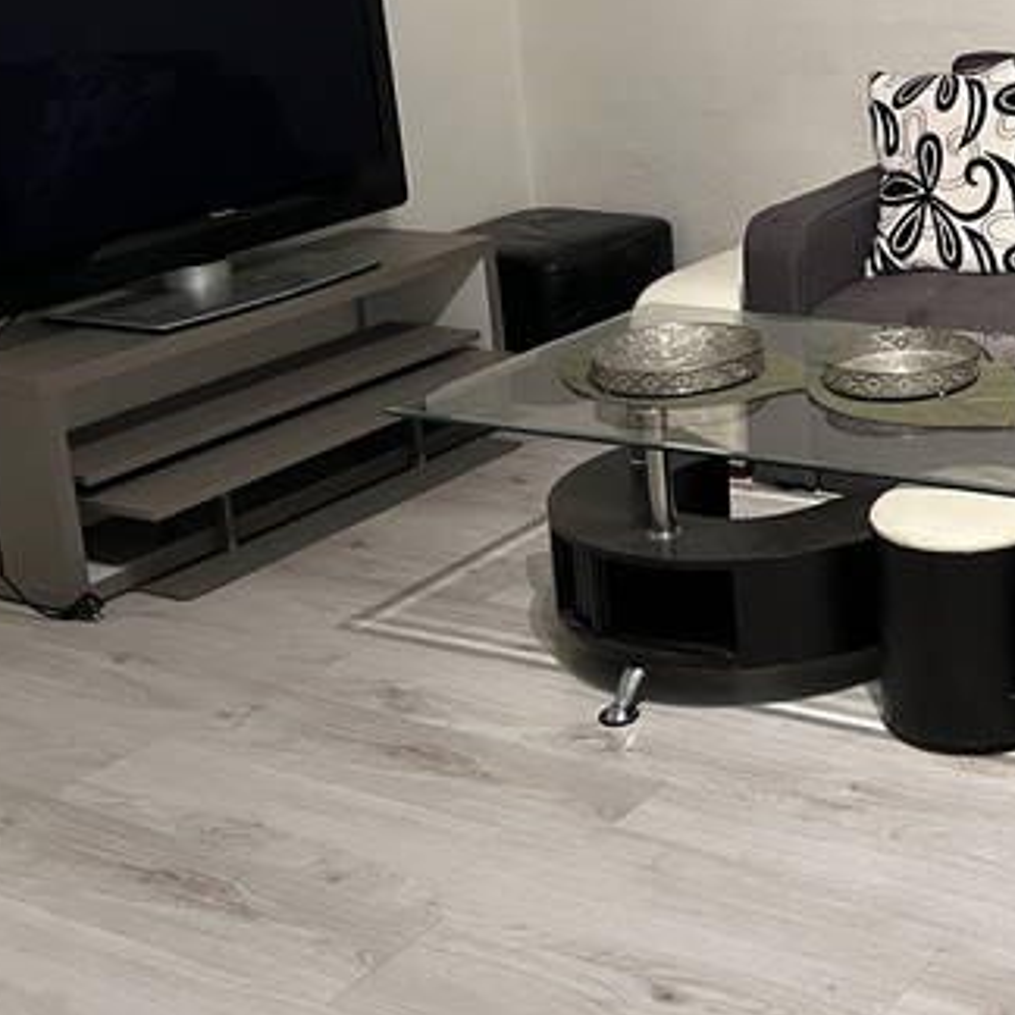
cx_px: 987
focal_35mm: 56
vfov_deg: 29.8
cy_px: 200
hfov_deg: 28.8
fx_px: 1858
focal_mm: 5.7
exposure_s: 1/50
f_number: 1.5
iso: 500
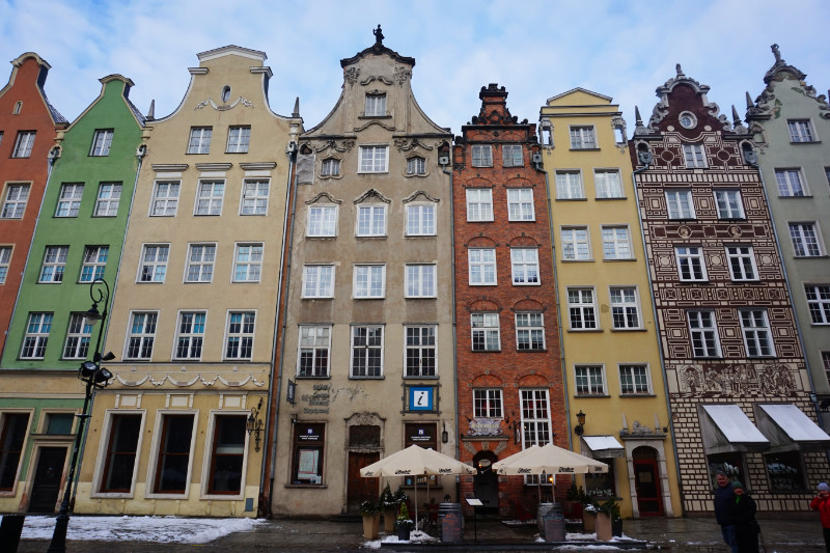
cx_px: 415
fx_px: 553
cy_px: 276
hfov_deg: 73.8
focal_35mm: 24
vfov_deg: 53.1
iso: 100
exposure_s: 1/80
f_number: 9
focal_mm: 16
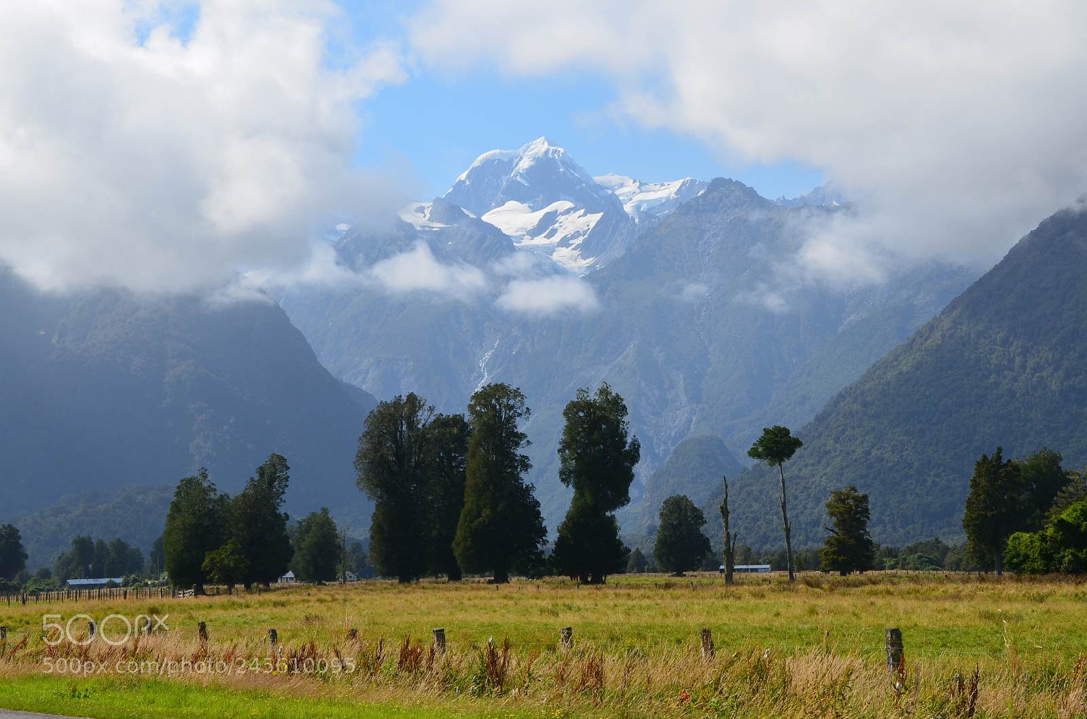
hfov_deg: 23.4
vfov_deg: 15.6
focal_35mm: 87
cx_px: 544
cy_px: 360
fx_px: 2621
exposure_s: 1/160
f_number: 11
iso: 100
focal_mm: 58
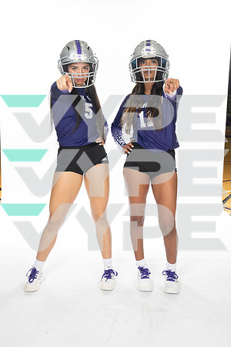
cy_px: 174
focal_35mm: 40
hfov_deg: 33.4
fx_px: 385
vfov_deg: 48.5
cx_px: 116
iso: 800
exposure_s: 1/320
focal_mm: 40
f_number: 7.1
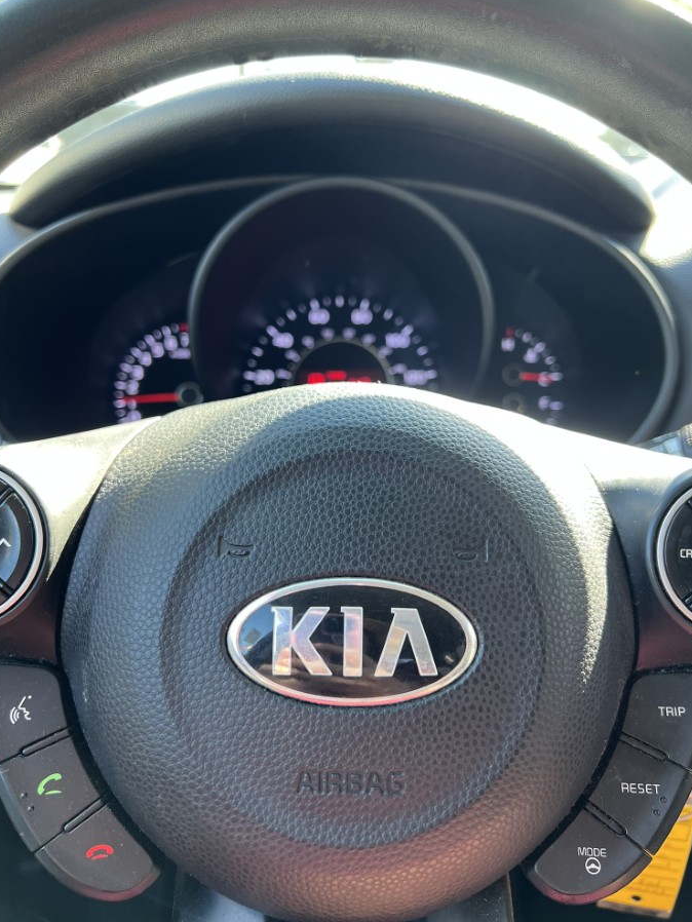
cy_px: 456
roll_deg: -1.8
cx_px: 352
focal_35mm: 27
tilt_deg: -22.1
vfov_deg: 65.3
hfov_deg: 51.4
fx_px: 719
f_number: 1.5
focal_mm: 5.7
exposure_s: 1/121
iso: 125
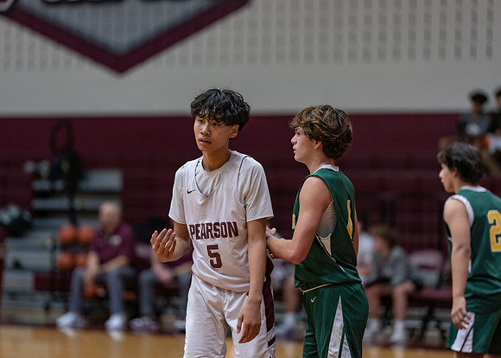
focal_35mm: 141
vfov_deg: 10.2
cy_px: 179
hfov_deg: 14.2
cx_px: 250
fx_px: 2012
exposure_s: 1/1000
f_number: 1.8
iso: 1250
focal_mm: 135
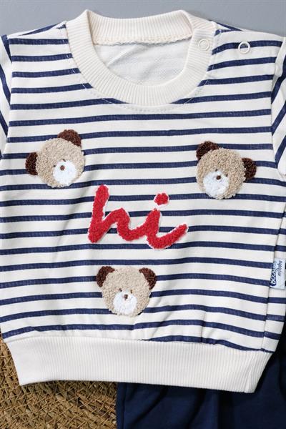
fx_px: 632
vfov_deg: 37.5
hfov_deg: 25.5
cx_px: 143
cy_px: 214
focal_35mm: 53
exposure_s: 1/100
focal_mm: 35
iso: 3200
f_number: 13
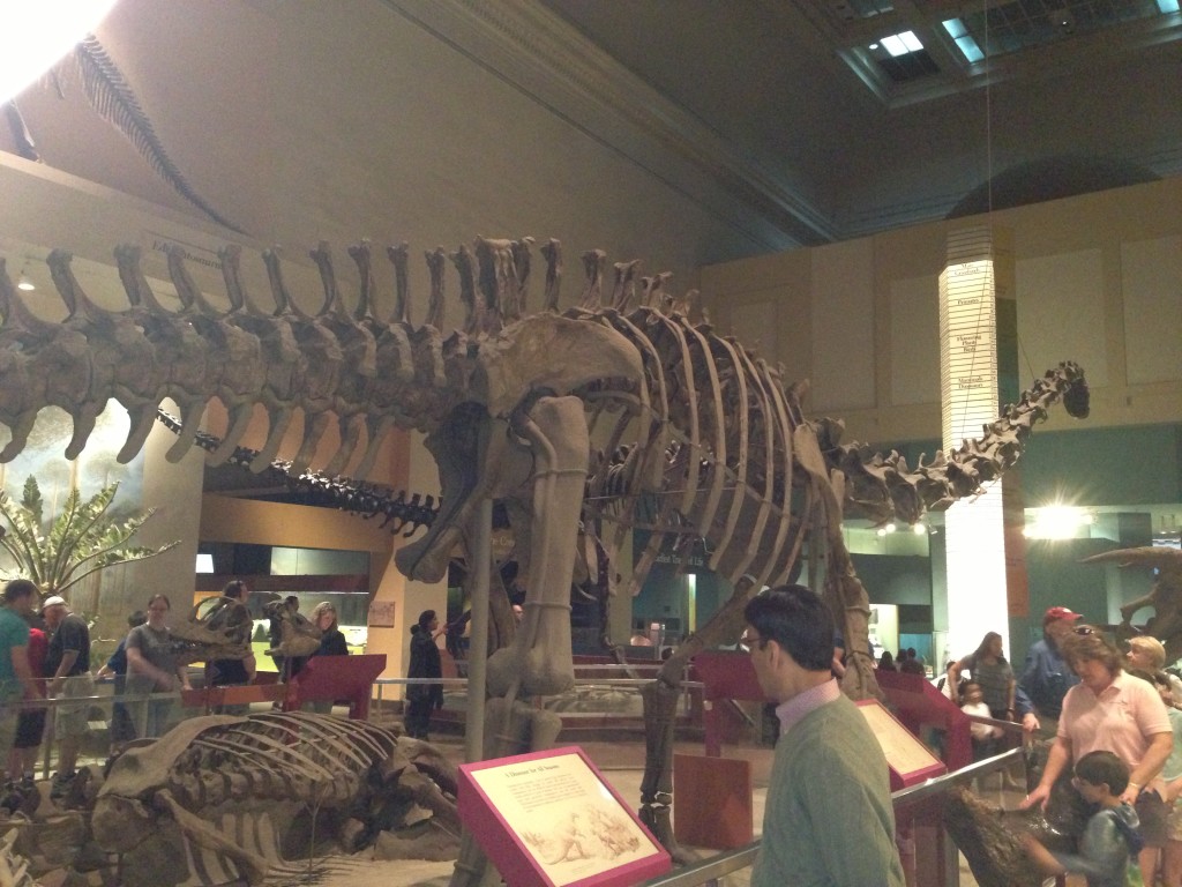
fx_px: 1127
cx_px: 591
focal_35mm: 33
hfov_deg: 55.4
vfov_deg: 42.9
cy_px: 444
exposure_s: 1/16
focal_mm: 4.13
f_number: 2.4
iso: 640
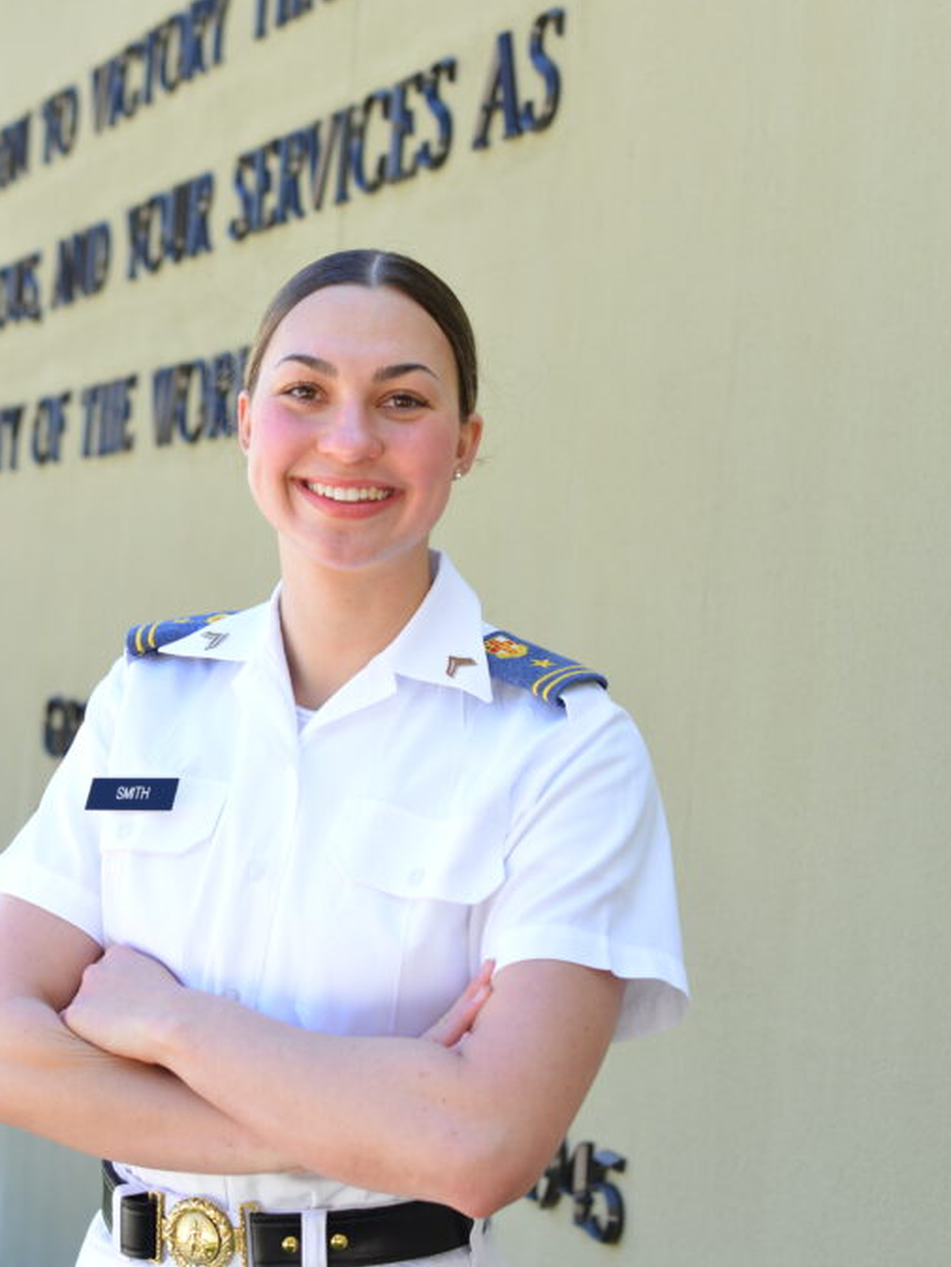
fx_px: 2672
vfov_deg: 26.7
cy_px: 631
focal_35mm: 73
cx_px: 250
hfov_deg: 20.0
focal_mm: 50
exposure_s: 1/100
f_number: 5
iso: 100
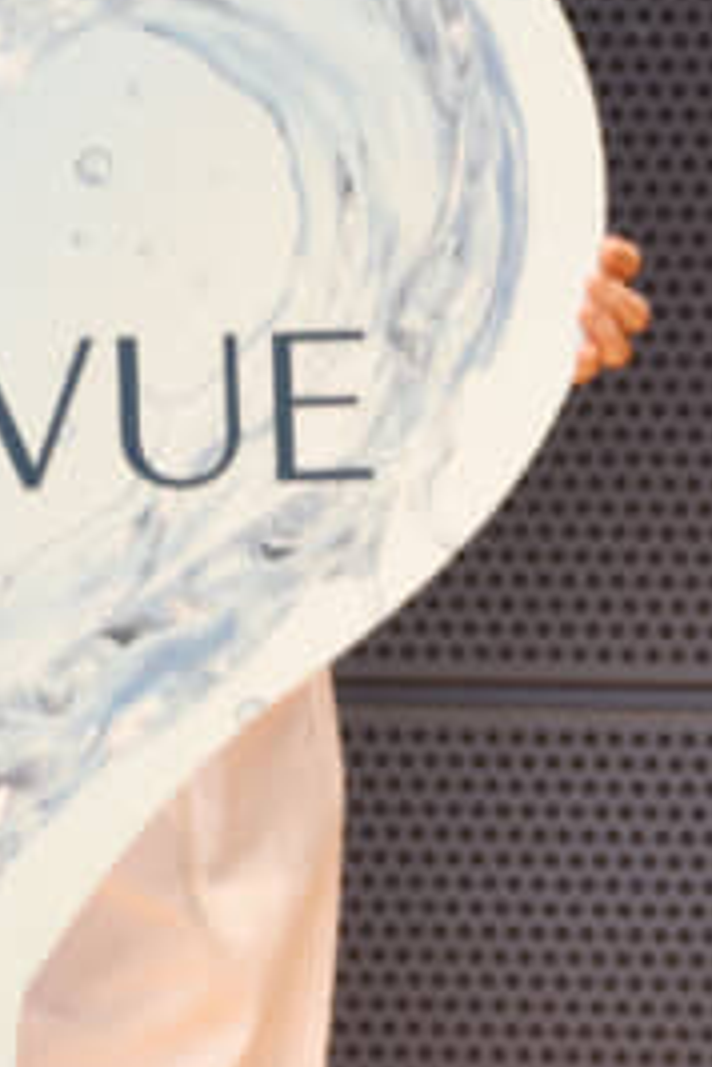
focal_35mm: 633
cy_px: 735
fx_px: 18778
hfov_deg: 2.2
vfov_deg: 3.3
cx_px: -58
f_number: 7.1
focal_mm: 110
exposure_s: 1/200
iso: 800
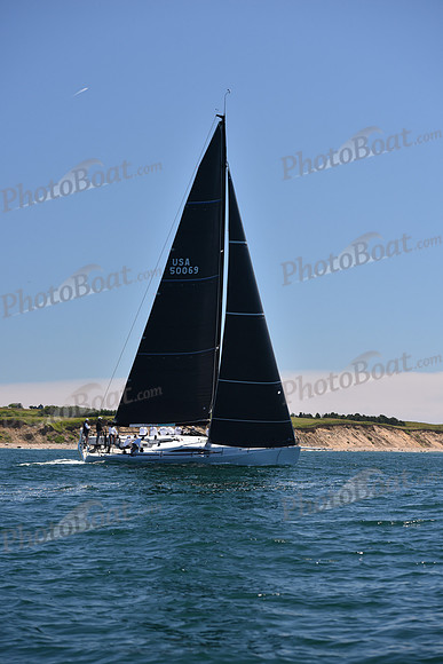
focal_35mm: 82
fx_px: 1513
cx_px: 222
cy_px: 332
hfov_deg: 16.7
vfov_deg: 24.8
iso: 250
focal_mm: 82
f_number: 5
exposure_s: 1/800
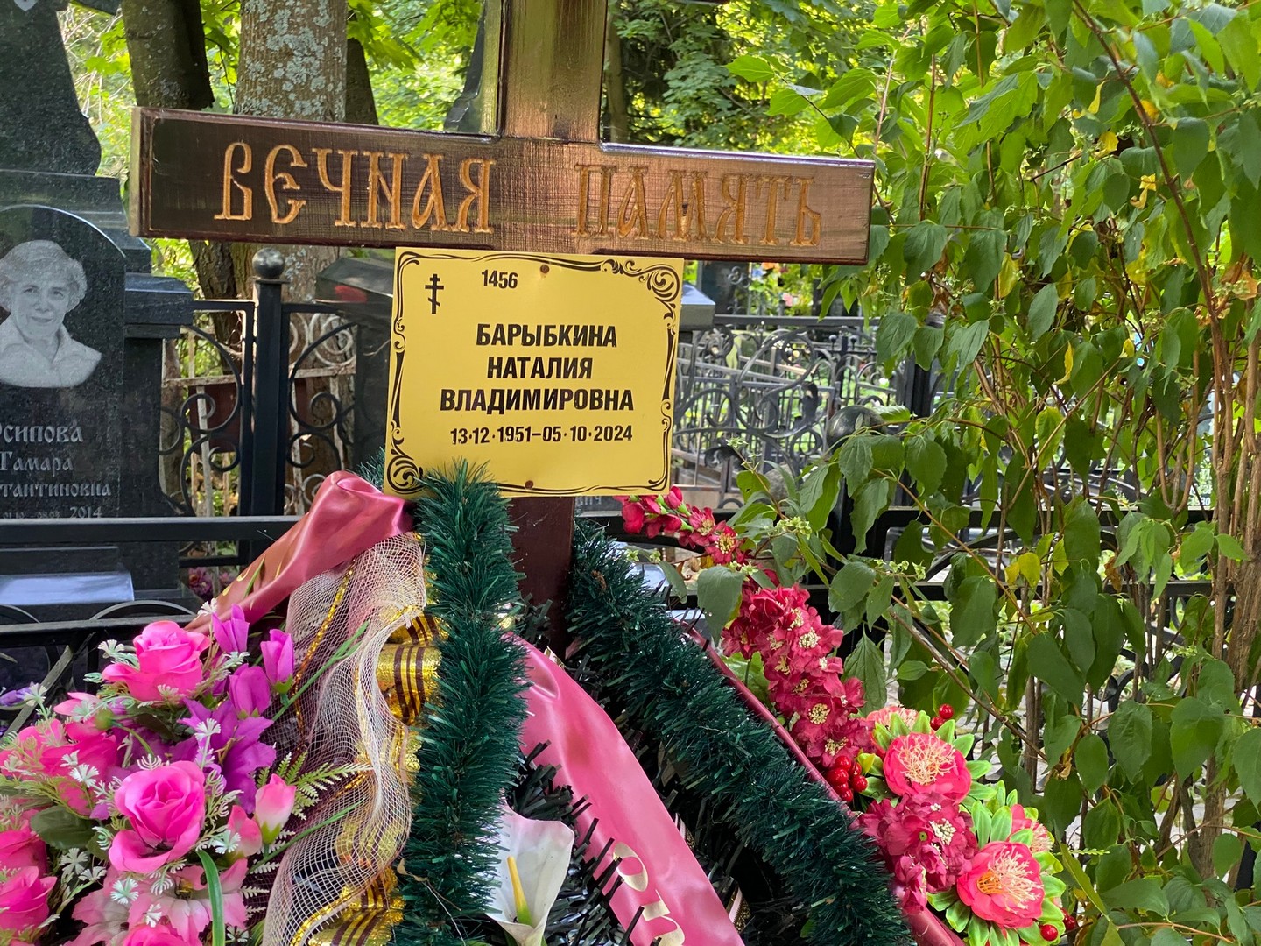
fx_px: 1894
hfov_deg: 36.8
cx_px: 630
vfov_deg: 28.0
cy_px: 473
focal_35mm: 52
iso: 160
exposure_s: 1/60
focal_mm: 6
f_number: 2
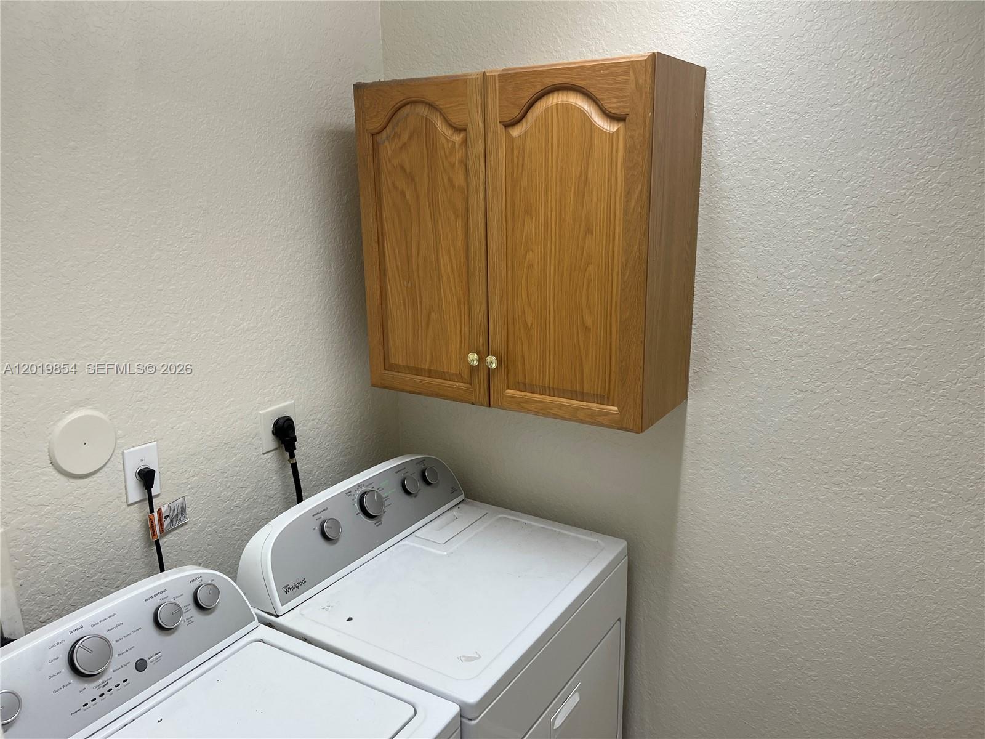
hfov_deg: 67.3
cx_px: 492
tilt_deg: -13.6
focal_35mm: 26
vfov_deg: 53.1
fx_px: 740
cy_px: 370
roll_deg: +0.8
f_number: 1.5
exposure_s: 1/120
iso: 64
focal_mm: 5.7
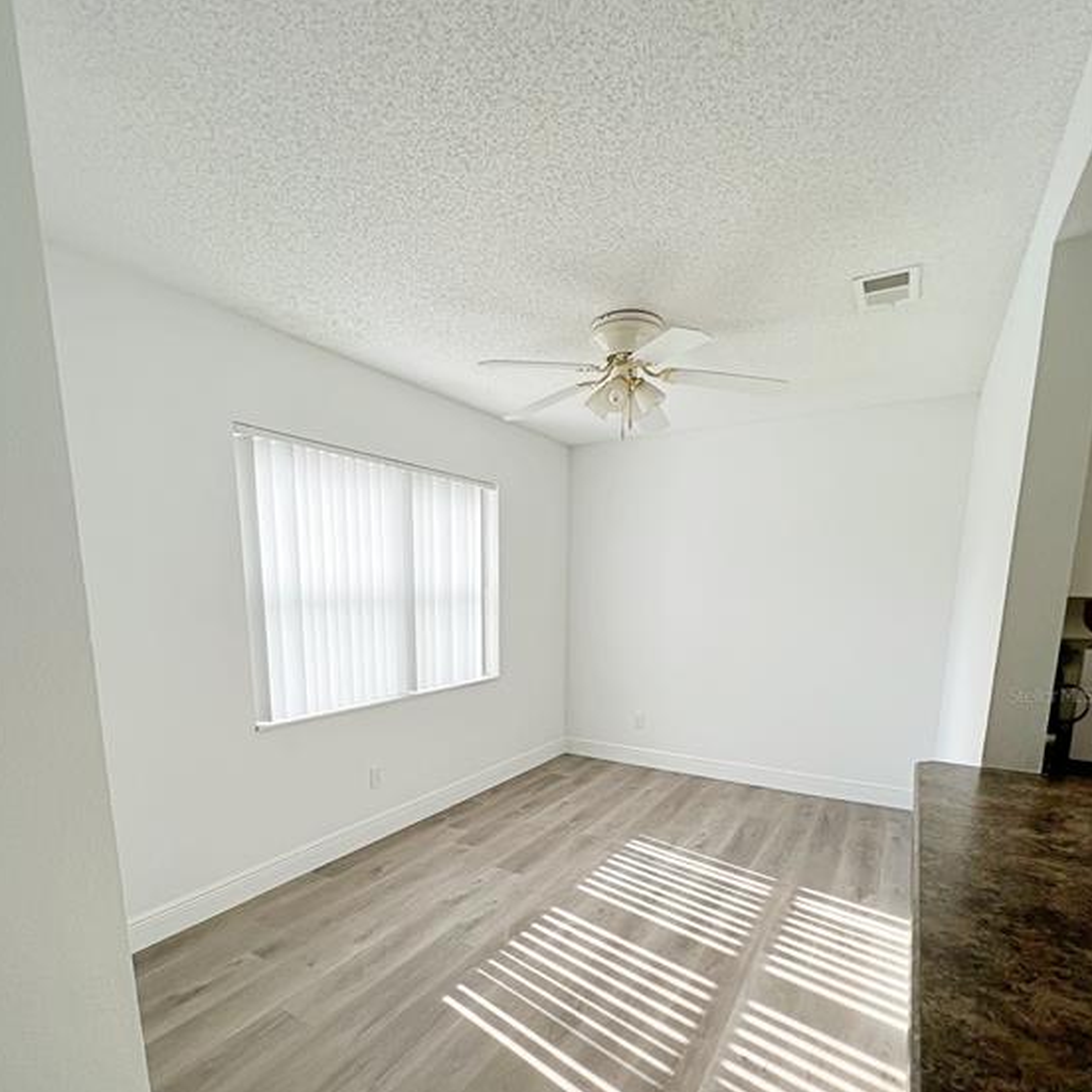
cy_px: 694
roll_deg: -0.6
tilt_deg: -9.7
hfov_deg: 87.4
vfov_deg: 85.4
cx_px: 528
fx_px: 571
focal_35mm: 16
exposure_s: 1/233
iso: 32
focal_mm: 1.57
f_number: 1.8
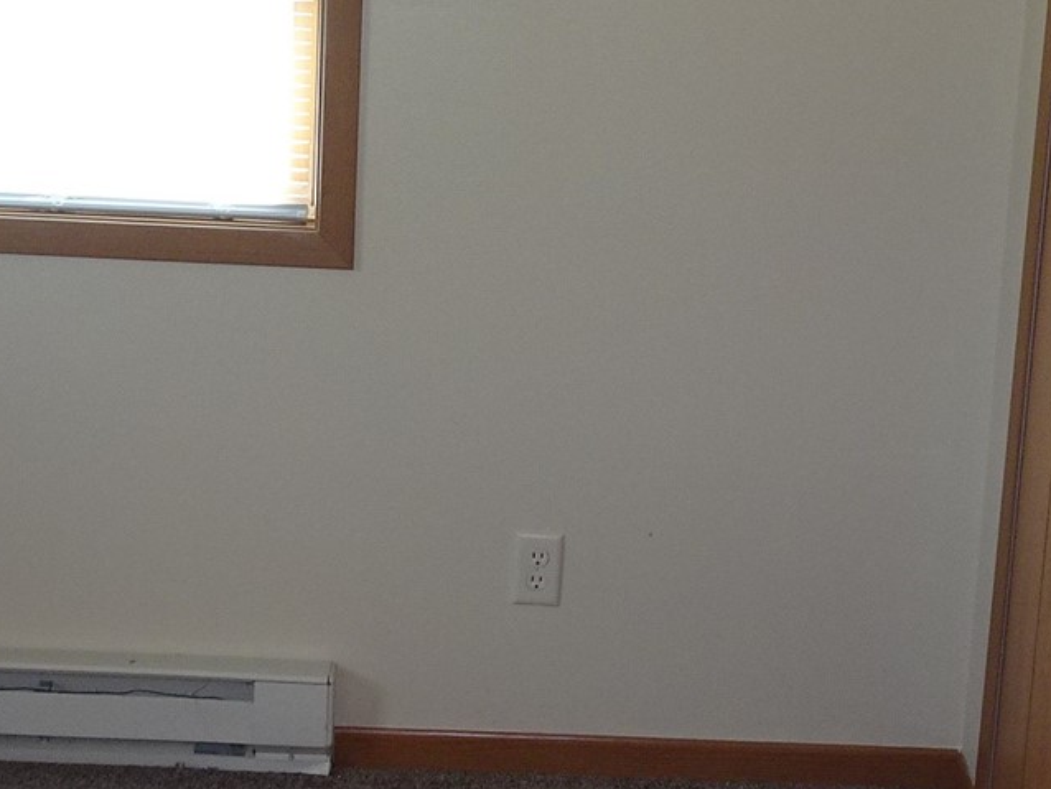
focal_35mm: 77
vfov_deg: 19.1
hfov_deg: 25.3
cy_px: 303
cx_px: 558
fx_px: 2339
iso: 125
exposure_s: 1/30
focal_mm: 4.1
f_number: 3.5
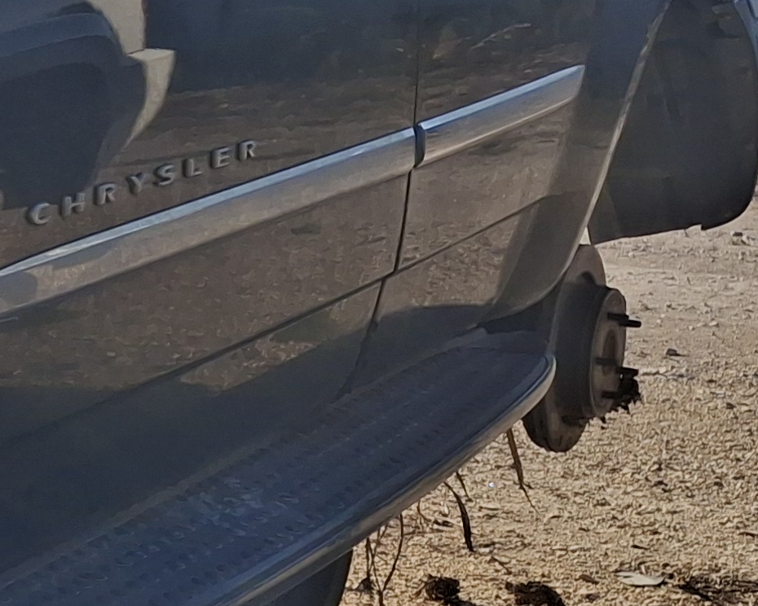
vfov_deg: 14.4
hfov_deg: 14.9
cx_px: -736
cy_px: 202
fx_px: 2400
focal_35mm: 107
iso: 32
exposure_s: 1/3436
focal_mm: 4.69
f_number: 1.8
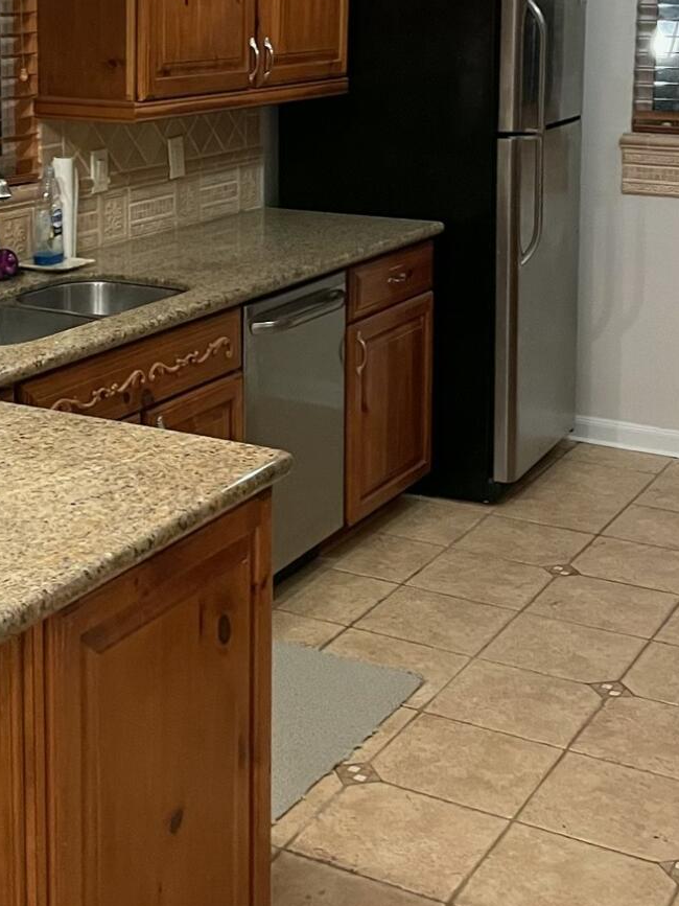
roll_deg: +0.3
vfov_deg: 31.4
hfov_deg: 24.1
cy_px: 192
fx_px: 1570
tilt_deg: -6.8
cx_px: 153
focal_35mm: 60
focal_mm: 4.2
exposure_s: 1/40
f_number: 1.6
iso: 500
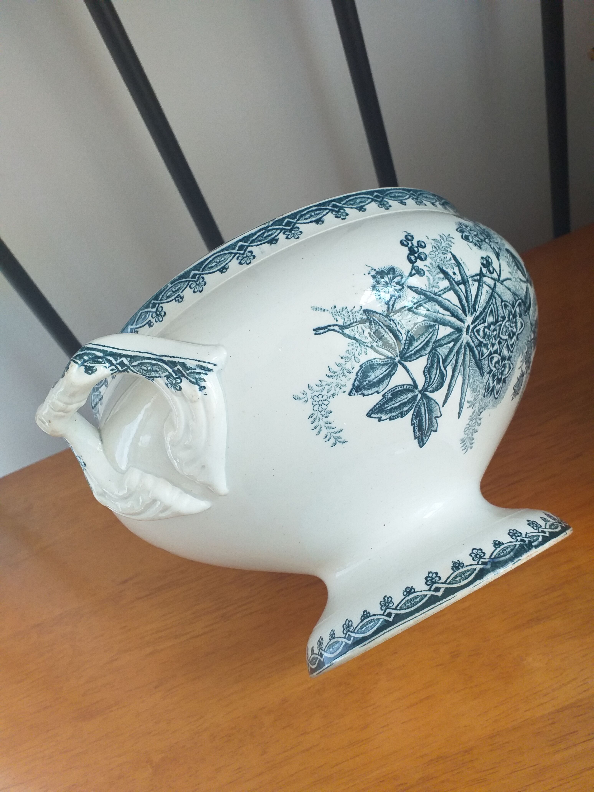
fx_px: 595
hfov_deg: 53.1
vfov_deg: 67.3
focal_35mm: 26
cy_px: 396
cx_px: 297
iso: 125
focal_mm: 3.6
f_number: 1.9
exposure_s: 1/50
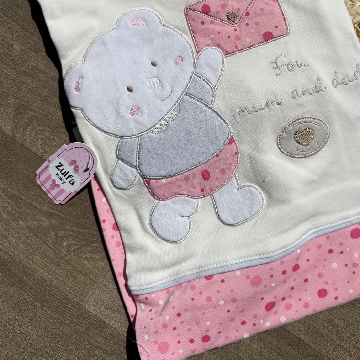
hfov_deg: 45.8
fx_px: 424
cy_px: 98
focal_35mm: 36
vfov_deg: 44.8
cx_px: 212
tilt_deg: -87.5
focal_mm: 6.76
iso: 80
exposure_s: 1/14286
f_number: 1.78
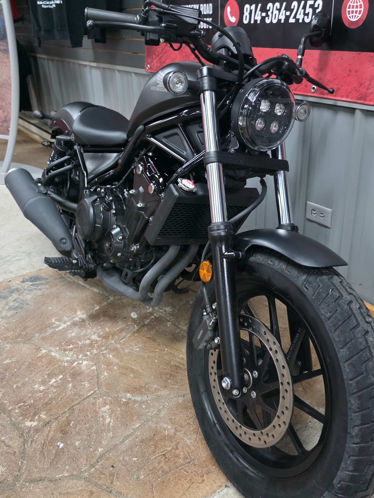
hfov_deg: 46.6
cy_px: 229
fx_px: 432
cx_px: 216
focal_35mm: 30
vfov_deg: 59.9
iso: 1250
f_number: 1.7
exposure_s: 1/120
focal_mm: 6.3
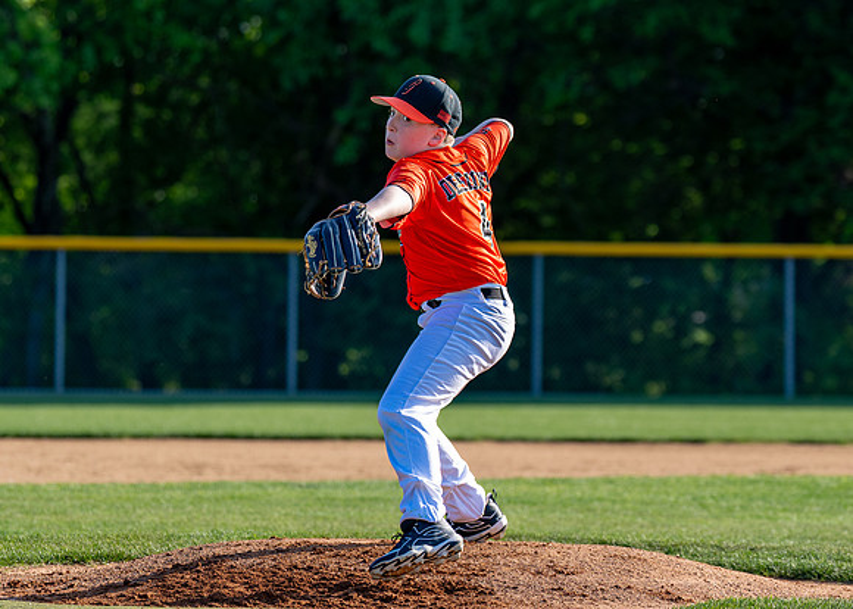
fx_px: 5154
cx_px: 443
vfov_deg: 6.8
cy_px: 259
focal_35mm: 213
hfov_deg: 9.5
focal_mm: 111
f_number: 2.8
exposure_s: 1/800
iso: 100
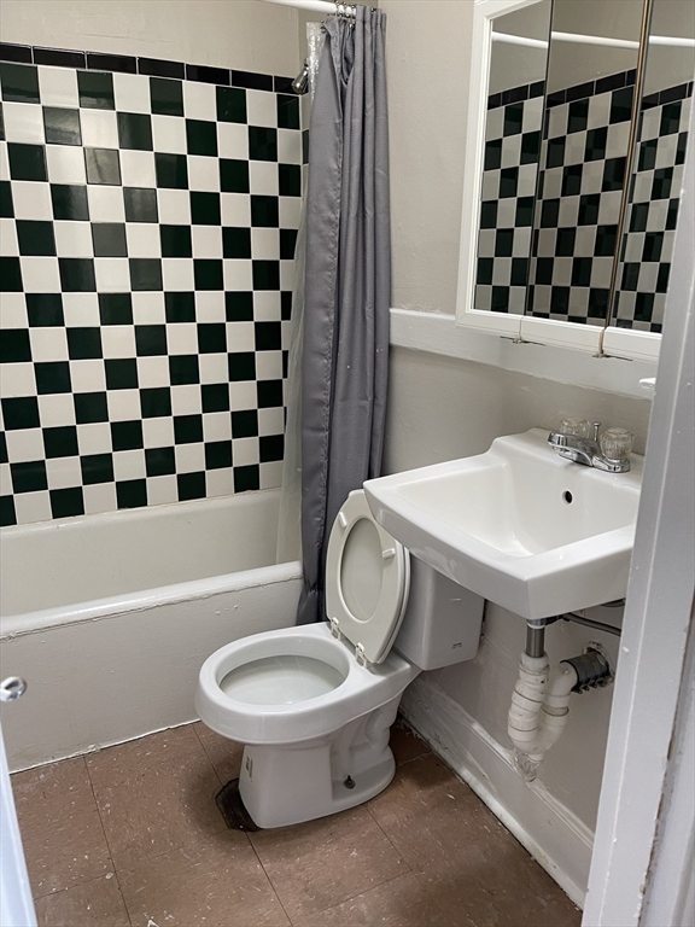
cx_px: 348
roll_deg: -1.2
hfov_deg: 53.1
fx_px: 696
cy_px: 464
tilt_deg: -14.9
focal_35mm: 26
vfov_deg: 67.3
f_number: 1.6
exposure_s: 1/78
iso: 125
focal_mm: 5.1
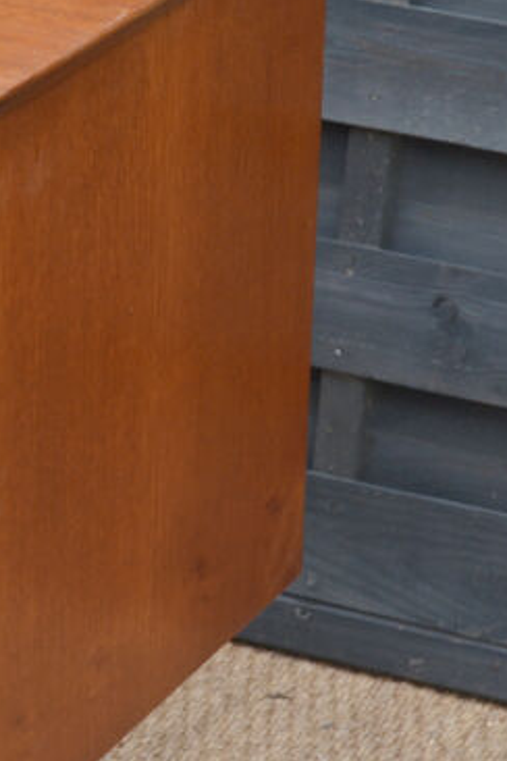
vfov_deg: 10.6
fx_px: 4086
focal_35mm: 193
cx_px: -170
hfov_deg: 7.0
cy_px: 393
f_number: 5.6
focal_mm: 45
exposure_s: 1/125
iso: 180
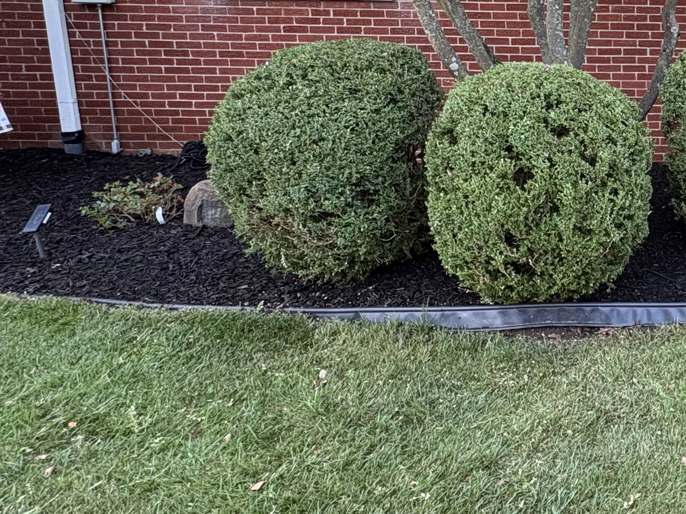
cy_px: 119
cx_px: 743
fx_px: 713
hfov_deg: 41.6
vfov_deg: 38.5
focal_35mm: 36
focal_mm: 2.22
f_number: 2.2
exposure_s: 1/99
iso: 160
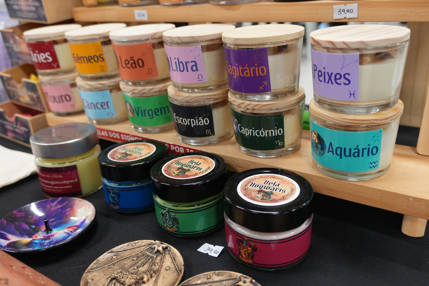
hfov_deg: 59.5
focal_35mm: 32
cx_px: 214
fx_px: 375
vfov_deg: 41.7
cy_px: 143
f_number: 4
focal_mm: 21
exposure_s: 1/60
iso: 1250
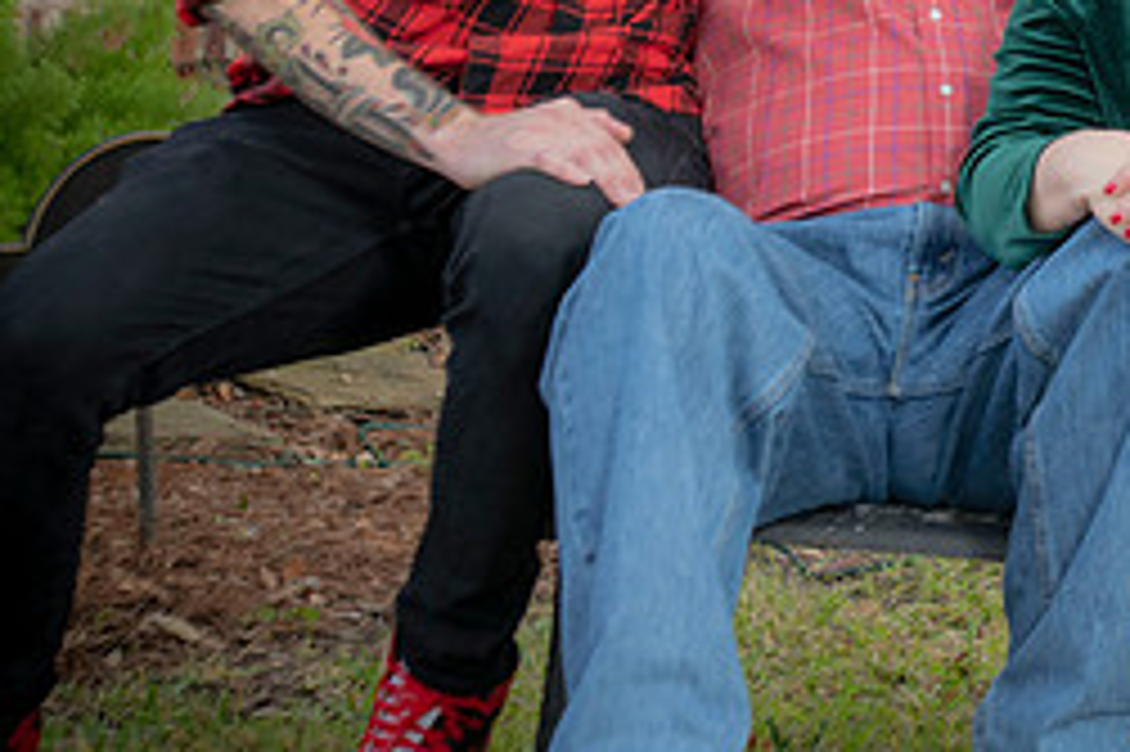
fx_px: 6524
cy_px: -101
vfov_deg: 6.6
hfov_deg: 9.8
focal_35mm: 208
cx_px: 1265
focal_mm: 90
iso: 320
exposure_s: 1/250
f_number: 5
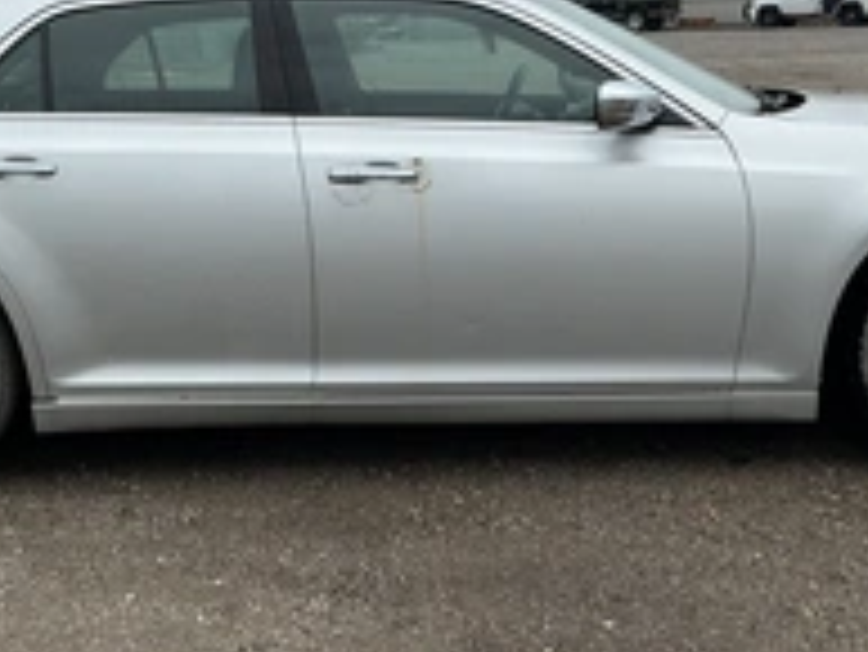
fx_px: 1455
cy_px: 234
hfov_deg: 33.2
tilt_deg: -5.4
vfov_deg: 25.2
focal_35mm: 58
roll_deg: +0.8
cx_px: 396
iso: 25
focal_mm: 3
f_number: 1.8
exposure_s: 1/1250
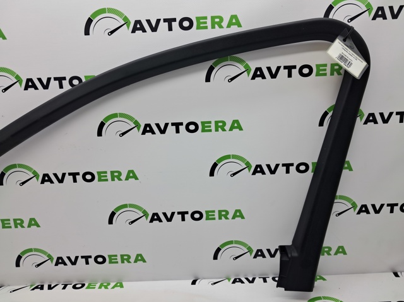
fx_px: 315
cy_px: 151
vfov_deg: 51.3
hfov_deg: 65.4
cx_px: 202
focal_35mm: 27
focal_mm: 4
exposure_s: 1/100
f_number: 1.8
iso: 50
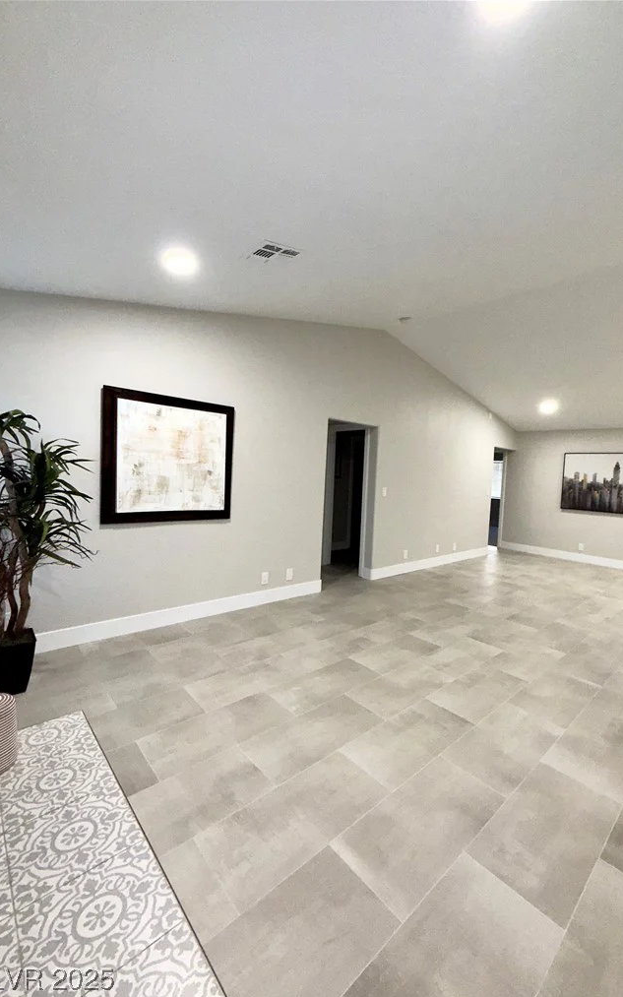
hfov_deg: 74.3
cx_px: 358
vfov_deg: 101.5
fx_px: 408
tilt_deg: -3.5
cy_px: 503
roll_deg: -3.1
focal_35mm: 15
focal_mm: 2.22
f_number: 2.2
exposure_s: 1/60
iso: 160
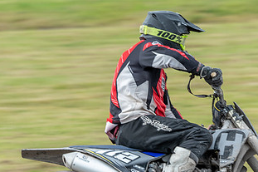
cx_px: 187
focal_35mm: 688
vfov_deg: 2.0
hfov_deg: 3.0
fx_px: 4928
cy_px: 150
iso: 320
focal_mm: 310
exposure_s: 1/250
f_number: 8
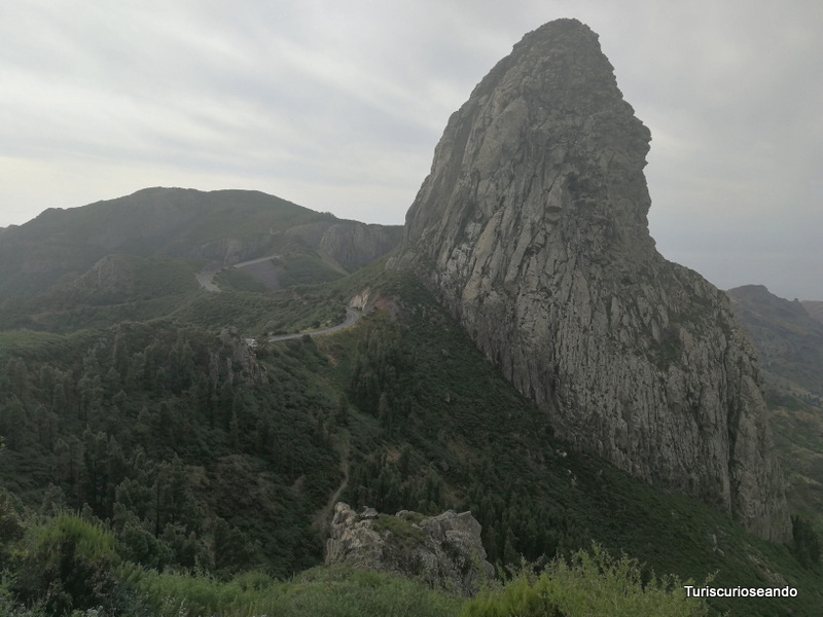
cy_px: 308
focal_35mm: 27
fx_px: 642
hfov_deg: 65.3
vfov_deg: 51.4
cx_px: 412
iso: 50
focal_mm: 3.95
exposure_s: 1/738
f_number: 2.2
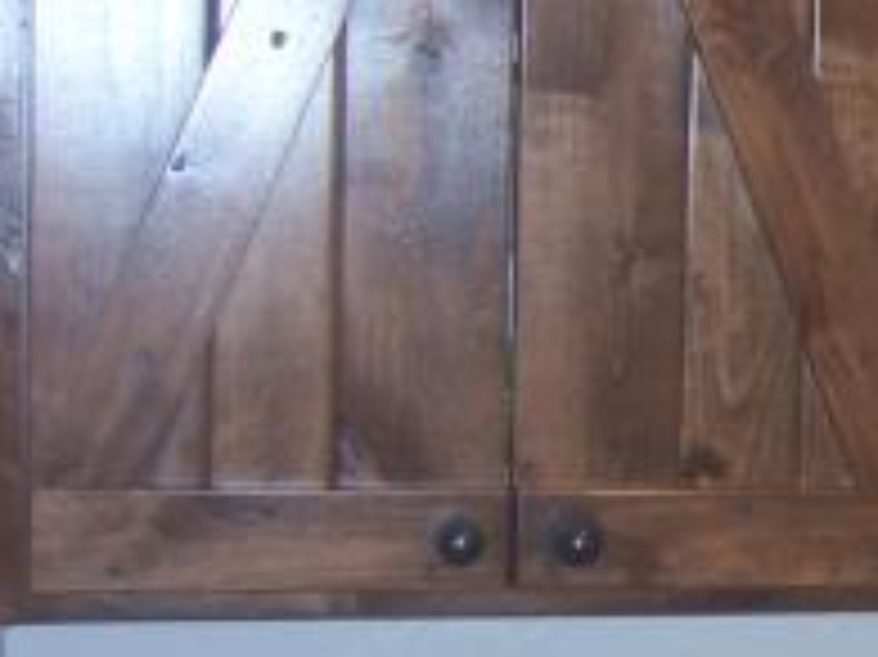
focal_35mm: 118
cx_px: 1400
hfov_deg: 15.2
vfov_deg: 12.5
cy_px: 423
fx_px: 2991
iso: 80
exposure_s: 1/60
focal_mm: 6.2
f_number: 2.8
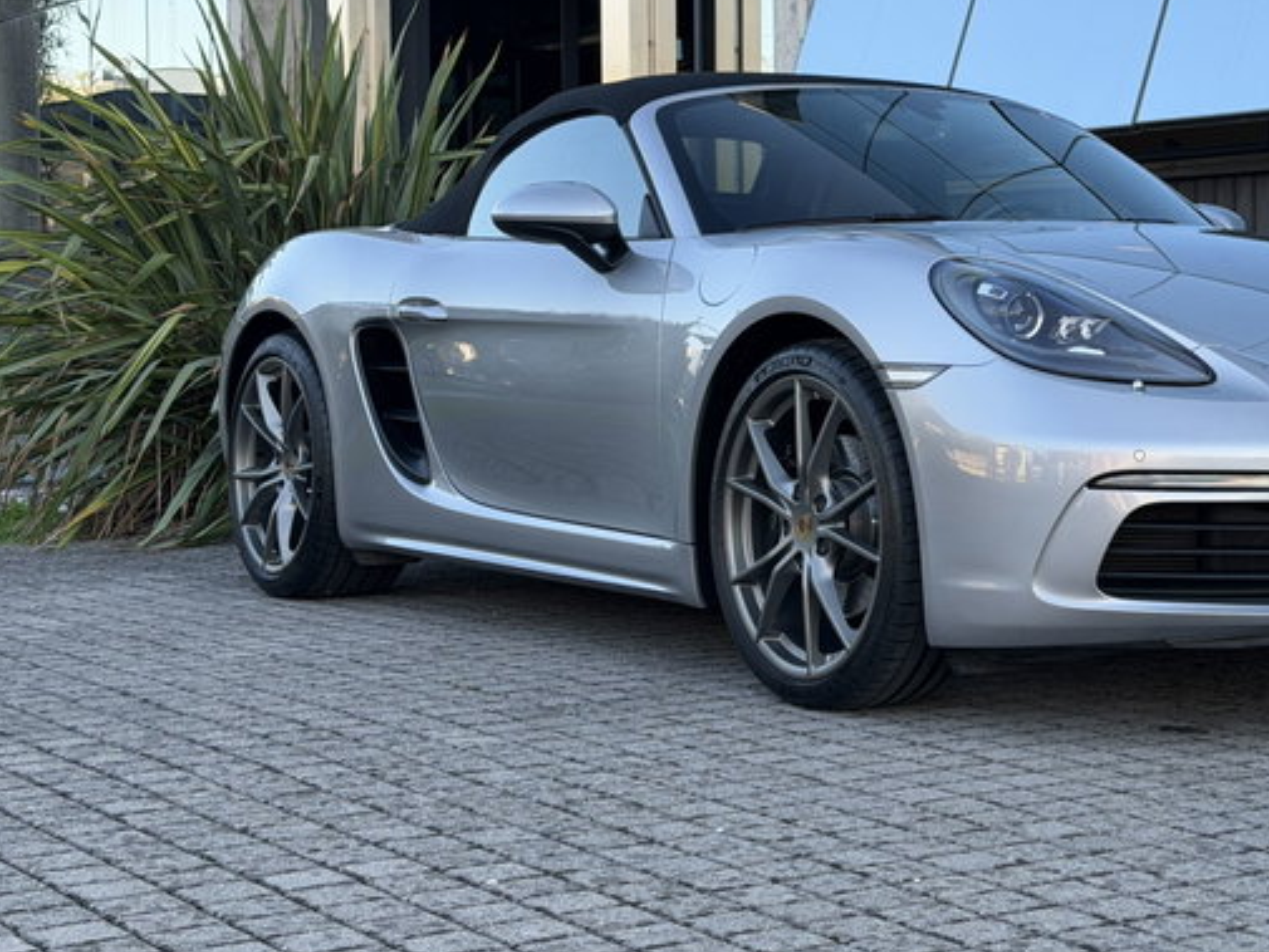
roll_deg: +0.1
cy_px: 382
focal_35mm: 73
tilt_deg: -1.1
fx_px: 2677
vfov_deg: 20.2
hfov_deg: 26.3
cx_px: 952
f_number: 1.78
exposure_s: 1/574
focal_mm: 6.76
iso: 80
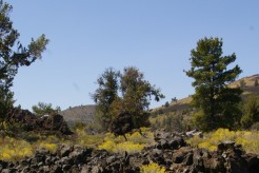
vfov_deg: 21.0
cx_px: 99
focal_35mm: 64
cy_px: 142
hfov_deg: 31.3
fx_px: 461
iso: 200
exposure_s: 1/180
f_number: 9.5
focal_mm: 21
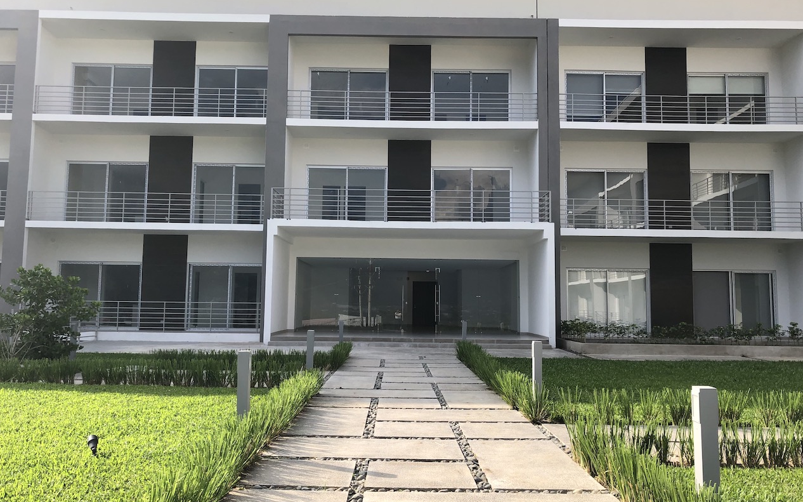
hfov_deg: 62.9
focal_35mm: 30
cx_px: 401
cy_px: 256
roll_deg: +0.7
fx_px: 656
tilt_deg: +5.2
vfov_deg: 41.8
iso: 20
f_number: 1.8
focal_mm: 4
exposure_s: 1/857
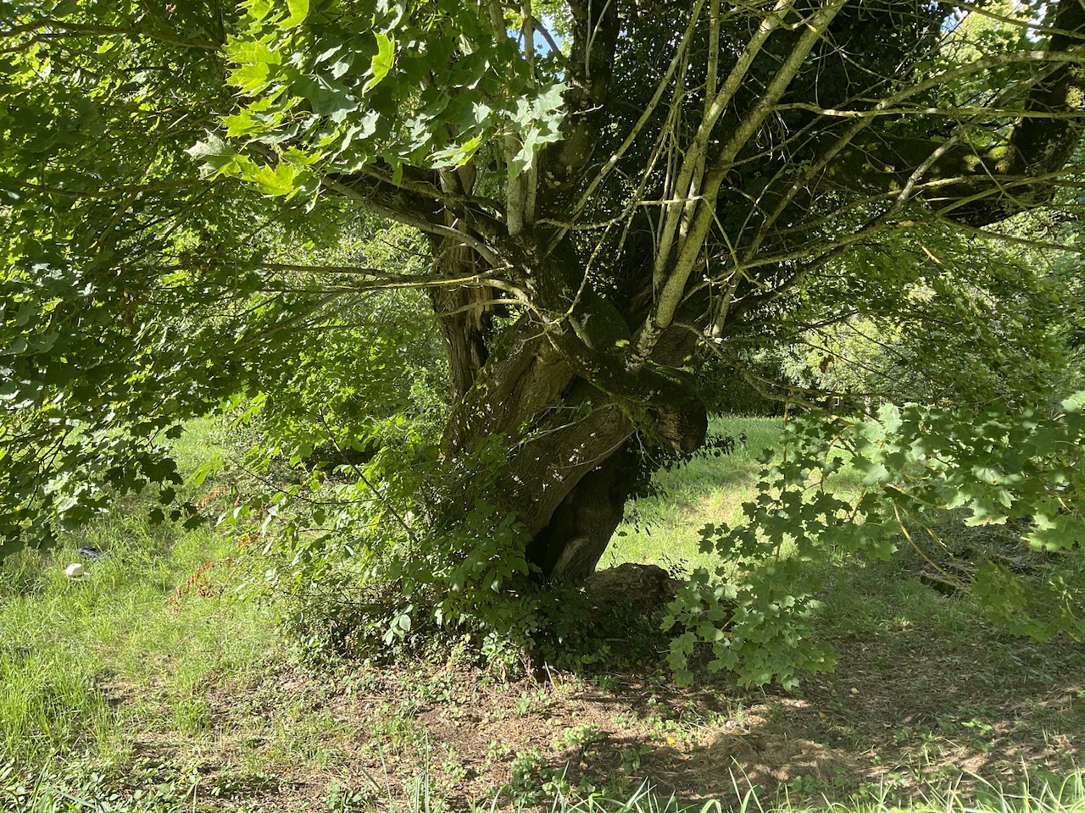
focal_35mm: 29
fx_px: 909
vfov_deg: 48.2
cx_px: 542
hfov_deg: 61.7
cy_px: 406
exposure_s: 1/129
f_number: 1.8
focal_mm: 3
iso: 16
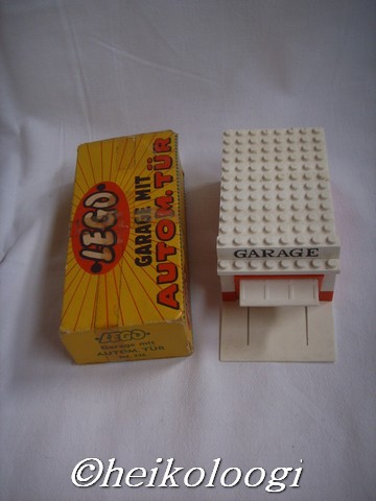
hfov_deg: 36.8
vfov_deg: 47.9
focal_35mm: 39
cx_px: 188
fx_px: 565
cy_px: 250
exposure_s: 1/45
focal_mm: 6.6
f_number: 3.5
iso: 100
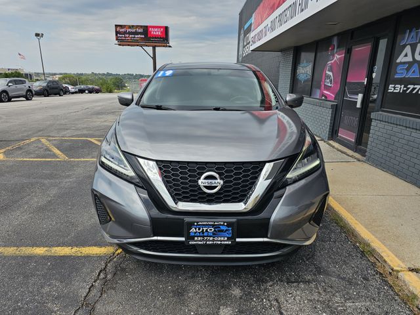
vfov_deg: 58.9
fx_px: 279
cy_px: 158
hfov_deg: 73.9
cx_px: 210
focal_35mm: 23
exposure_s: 1/617
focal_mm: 6.3
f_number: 1.7
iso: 10
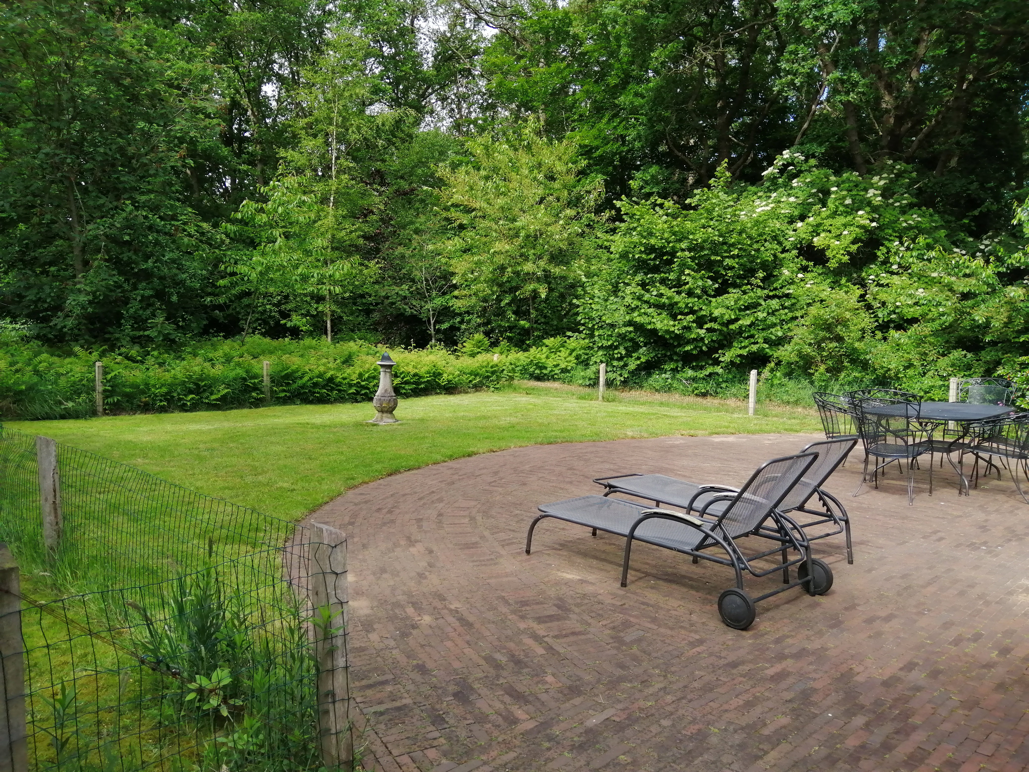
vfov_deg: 53.1
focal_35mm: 26
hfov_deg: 67.3
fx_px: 773
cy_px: 386
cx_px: 514
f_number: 1.8
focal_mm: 3.6
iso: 50
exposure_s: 1/823
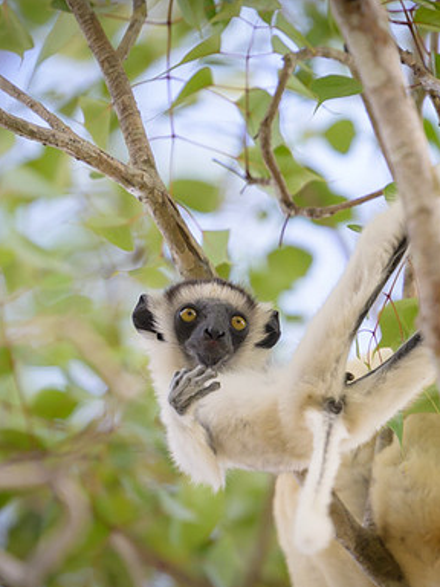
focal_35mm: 1520
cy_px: 244
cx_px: 296
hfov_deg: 1.0
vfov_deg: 1.3
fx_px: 25761
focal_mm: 560
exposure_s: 1/1250
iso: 1000
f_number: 4
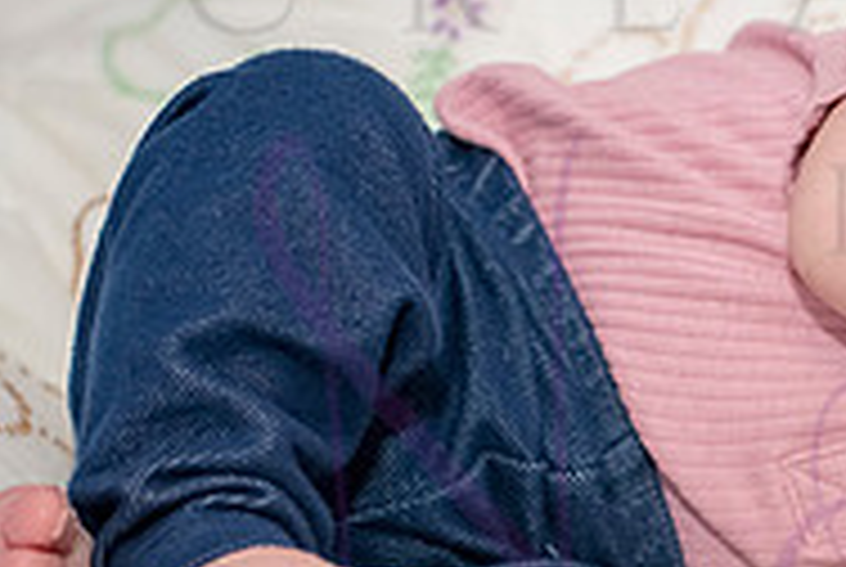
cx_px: 1012
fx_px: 3625
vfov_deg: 8.9
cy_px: 200
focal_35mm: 154
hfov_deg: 13.0
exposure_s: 1/250
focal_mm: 50
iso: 800
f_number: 4
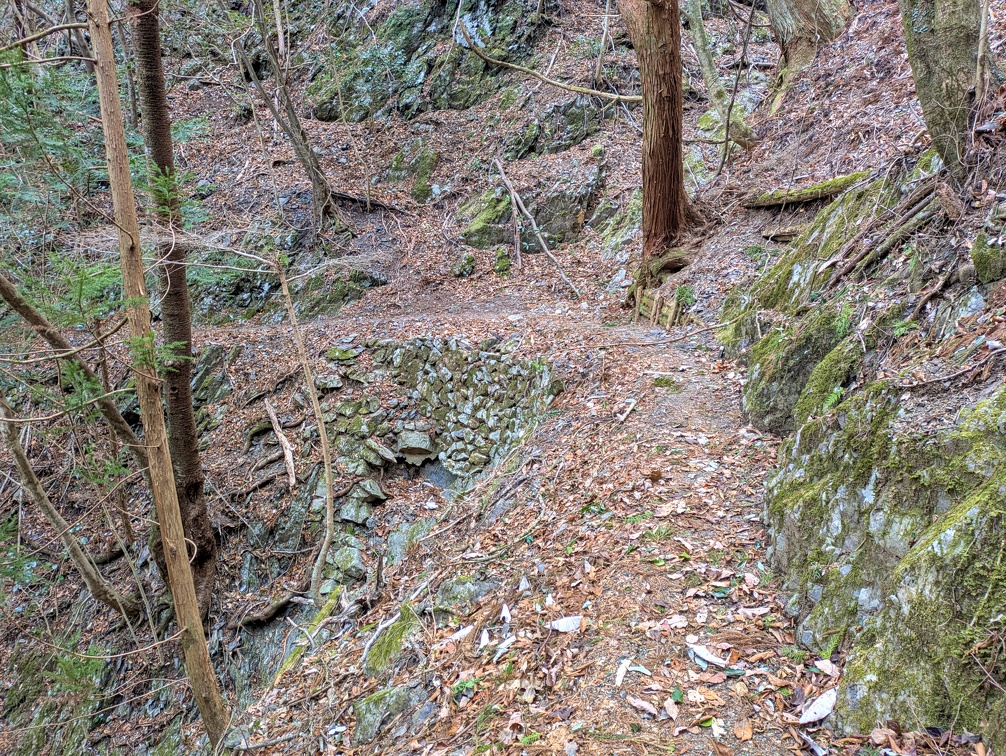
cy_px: 378
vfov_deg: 54.9
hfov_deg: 69.4
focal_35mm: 25
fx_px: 727
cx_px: 503
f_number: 1.89
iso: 52
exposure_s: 1/24
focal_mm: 5.43
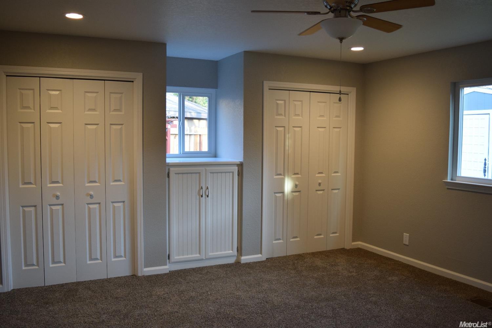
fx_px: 451
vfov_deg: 40.0
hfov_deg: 57.2
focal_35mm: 33
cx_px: 246
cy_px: 164
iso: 560
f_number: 4
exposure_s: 1/60
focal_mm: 22
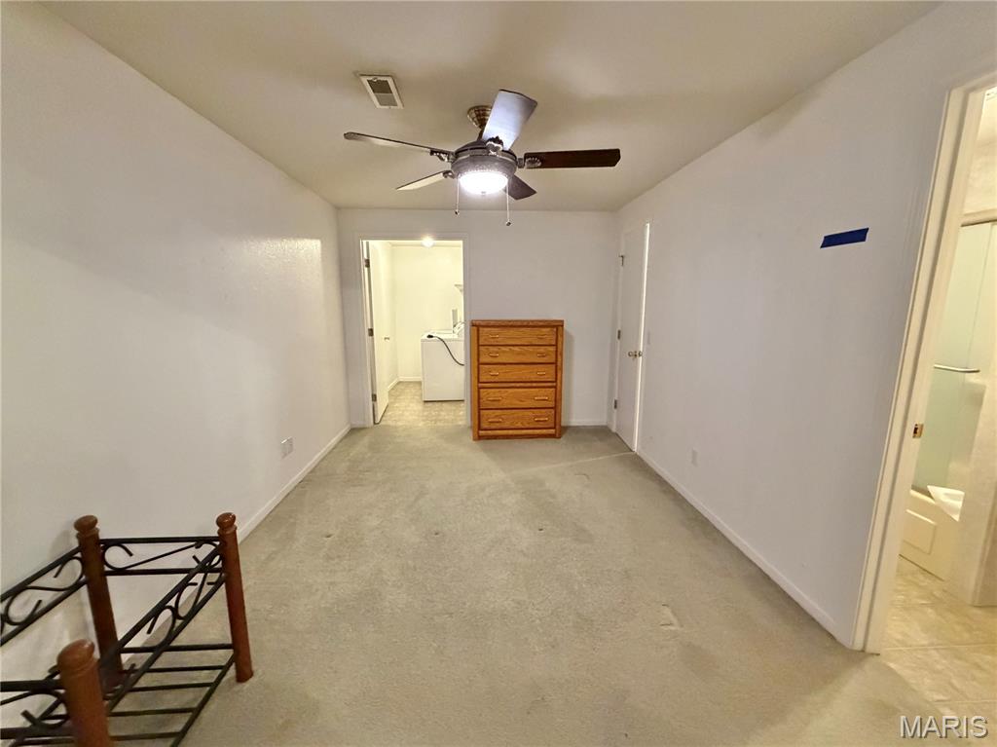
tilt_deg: -9.3
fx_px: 403
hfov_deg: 102.1
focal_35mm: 14
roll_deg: +1.3
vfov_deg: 85.6
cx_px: 498
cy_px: 374
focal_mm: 2.22
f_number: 2.2
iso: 1000
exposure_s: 1/60
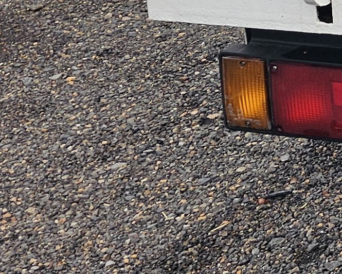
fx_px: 1366
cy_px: -243
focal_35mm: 135
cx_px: 955
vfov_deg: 10.6
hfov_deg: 10.8
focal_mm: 6.3
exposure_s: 1/114
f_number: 1.7
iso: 10
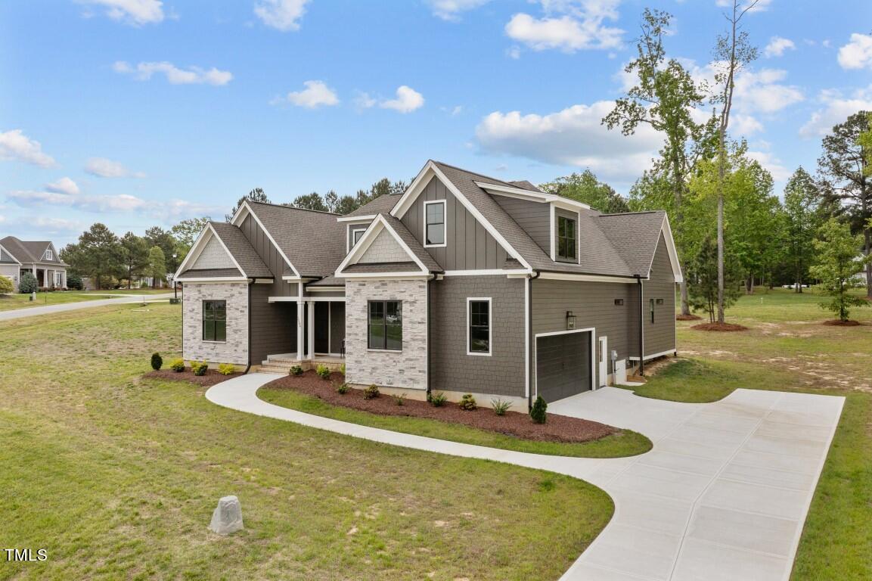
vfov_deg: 46.4
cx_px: 436
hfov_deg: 65.5
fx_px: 678
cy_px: 290
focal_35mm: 28
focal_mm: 10.26
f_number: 6.3
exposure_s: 1/500
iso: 100
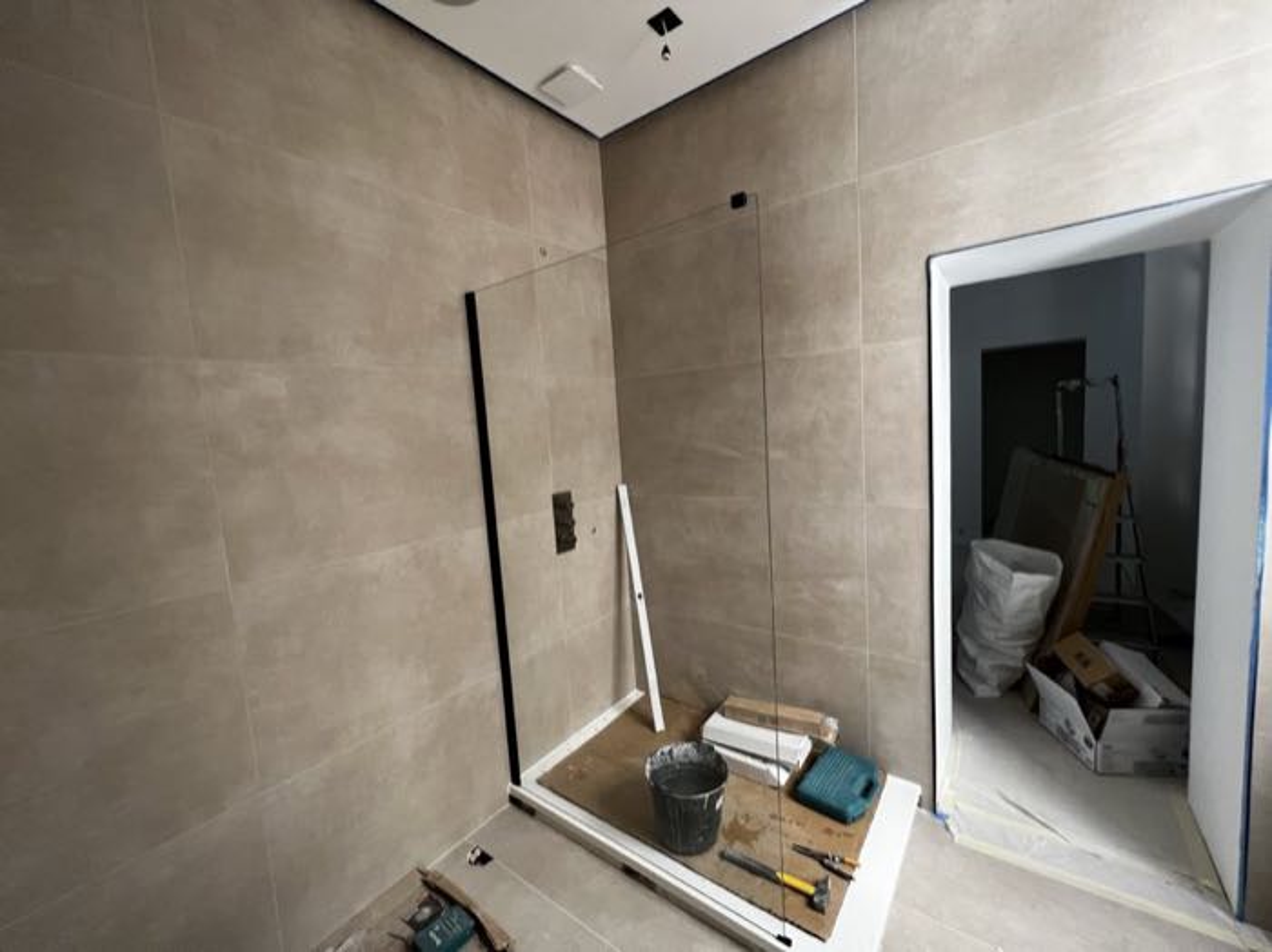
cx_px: 636
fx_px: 477
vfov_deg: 89.8
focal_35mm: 13
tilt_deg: -5.2
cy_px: 476
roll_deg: +3.5
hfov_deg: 106.2
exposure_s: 1/99
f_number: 1.8
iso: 125
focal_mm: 1.57
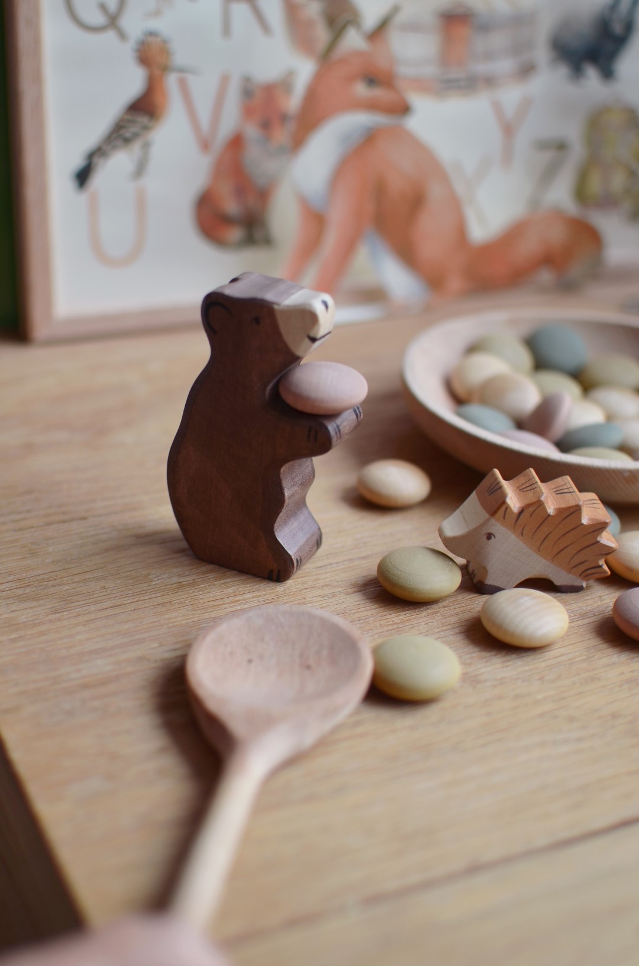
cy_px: 483
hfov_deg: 25.6
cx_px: 320
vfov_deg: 37.9
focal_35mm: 52
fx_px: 1404
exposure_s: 1/100
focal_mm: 35
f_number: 1.8
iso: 200
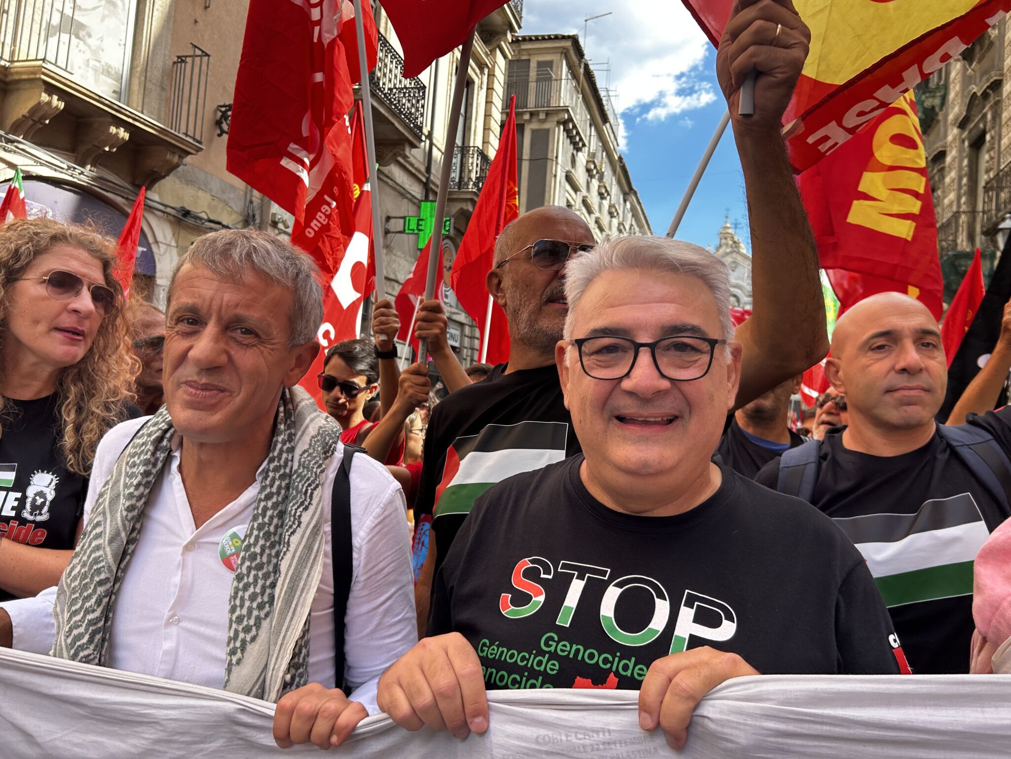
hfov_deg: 67.3
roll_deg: -4.7
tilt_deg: -1.0
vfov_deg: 53.1
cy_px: 380
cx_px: 506
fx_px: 759
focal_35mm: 26
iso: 50
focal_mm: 5.7
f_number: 1.5
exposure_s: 1/733
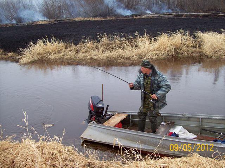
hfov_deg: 51.4
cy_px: 84
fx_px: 234
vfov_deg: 39.7
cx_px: 112
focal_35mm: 36
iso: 80
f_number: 2.7
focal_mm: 6
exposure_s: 1/119
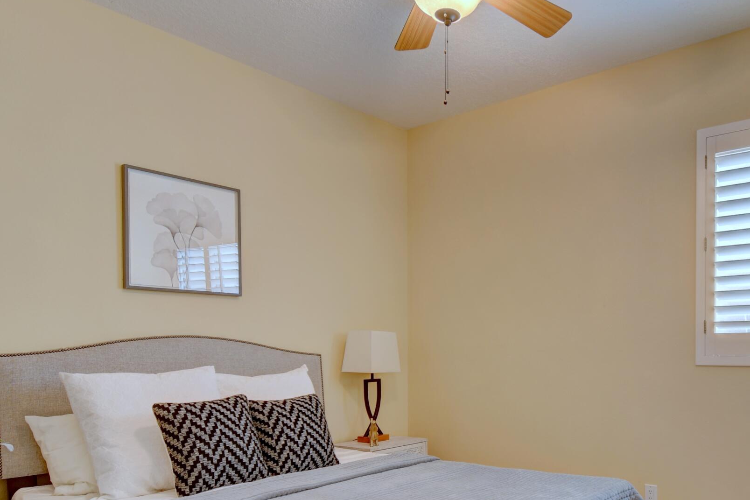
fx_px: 583
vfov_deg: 45.2
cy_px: 357
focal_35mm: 28
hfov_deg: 63.5
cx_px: 513
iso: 100
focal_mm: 10
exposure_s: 1/6
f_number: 4.5
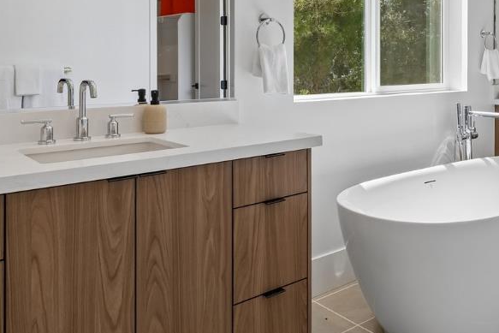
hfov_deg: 51.4
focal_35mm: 36
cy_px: 68
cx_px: 359
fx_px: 499
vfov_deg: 35.7
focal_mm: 14
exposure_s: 1/160
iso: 640
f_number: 8
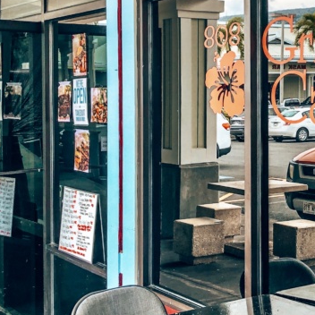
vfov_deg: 23.9
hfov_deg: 23.4
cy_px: 117
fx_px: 741
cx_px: 276
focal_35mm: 72
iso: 50
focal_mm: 3.99
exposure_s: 1/120
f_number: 1.8
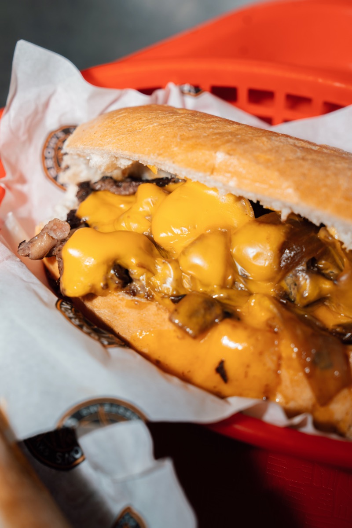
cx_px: 176
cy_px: 264
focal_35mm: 70
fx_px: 1027
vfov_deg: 28.8
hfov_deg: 19.5
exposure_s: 1/80
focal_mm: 70
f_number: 5
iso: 160
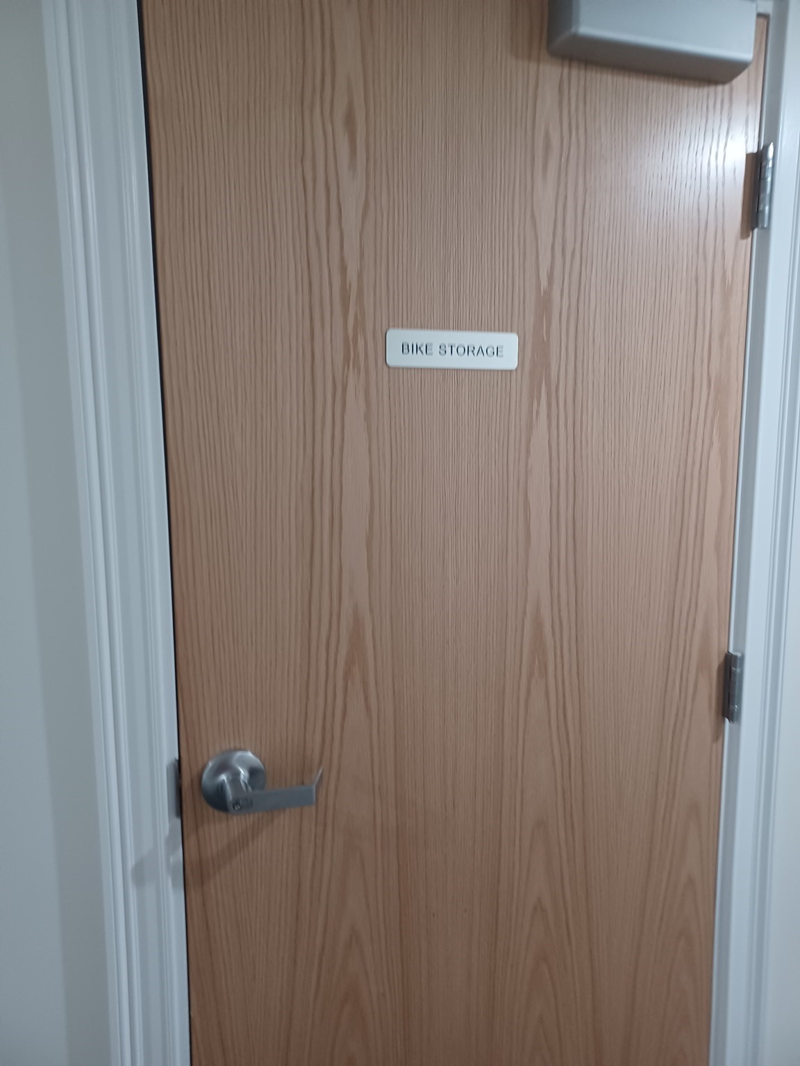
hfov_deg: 54.9
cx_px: 400
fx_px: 770
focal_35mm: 25
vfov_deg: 69.4
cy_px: 533
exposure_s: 1/24
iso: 400
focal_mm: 4.6
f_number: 1.8
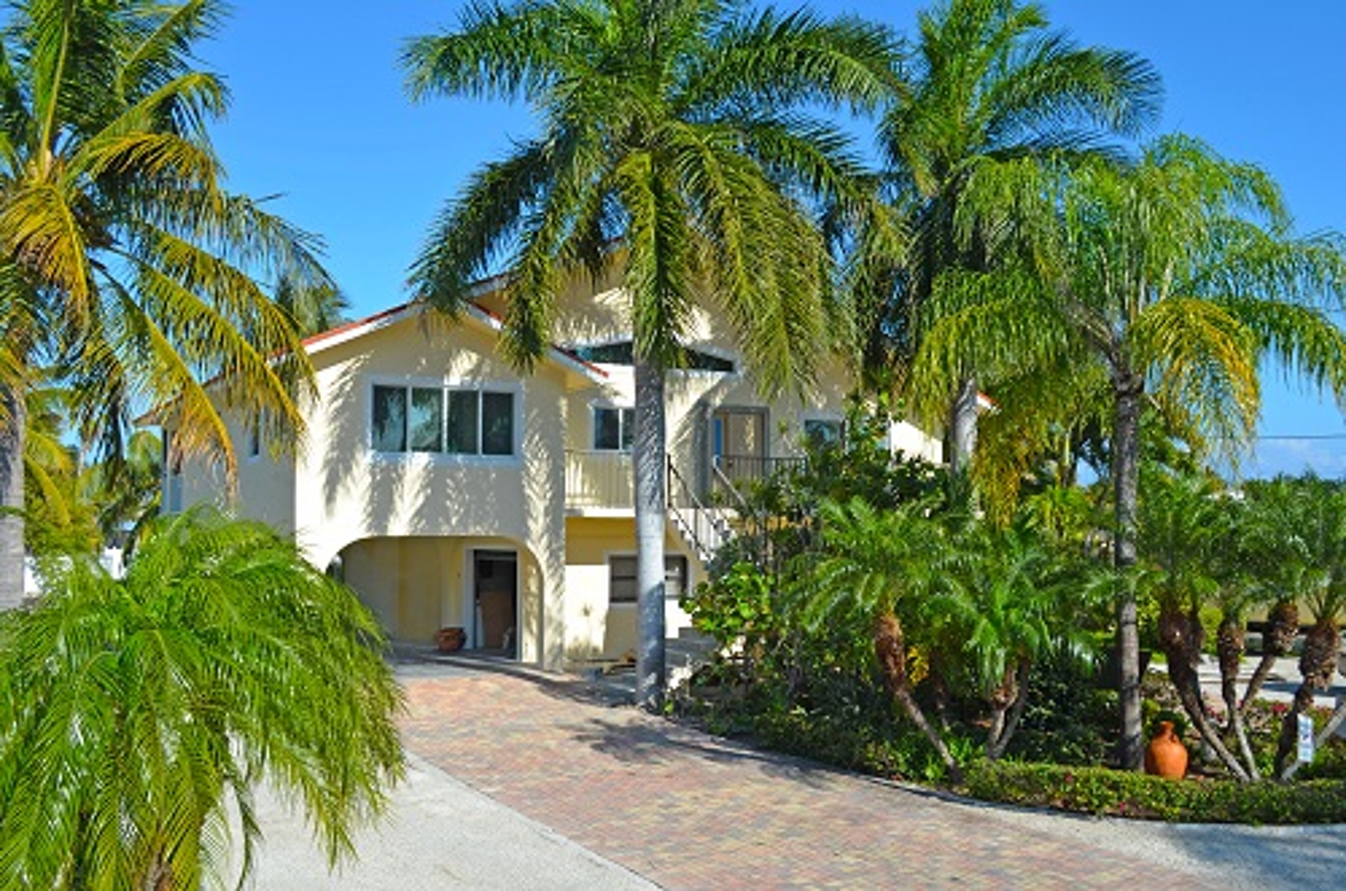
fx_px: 1231
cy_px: 446
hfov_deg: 57.3
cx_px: 673
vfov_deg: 39.8
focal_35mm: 33
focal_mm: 22
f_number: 8
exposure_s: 1/250
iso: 100
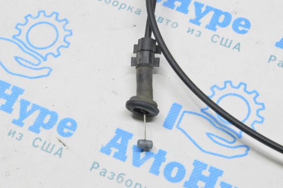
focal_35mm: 75
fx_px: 589
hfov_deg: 27.0
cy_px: 94
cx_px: 142
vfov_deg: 18.1
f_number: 20
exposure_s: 1/15
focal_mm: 50
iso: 6400
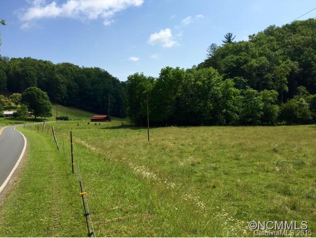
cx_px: 158
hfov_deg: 61.6
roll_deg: +1.5
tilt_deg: +2.7
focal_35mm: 29
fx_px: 265
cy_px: 119
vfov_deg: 48.3
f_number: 2.2
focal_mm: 4.15
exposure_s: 1/3300
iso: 32
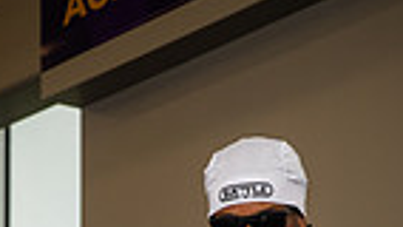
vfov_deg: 6.3
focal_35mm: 182
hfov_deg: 11.8
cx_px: 224
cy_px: 613
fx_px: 1946
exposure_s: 1/250
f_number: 5.6
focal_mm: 55
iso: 500
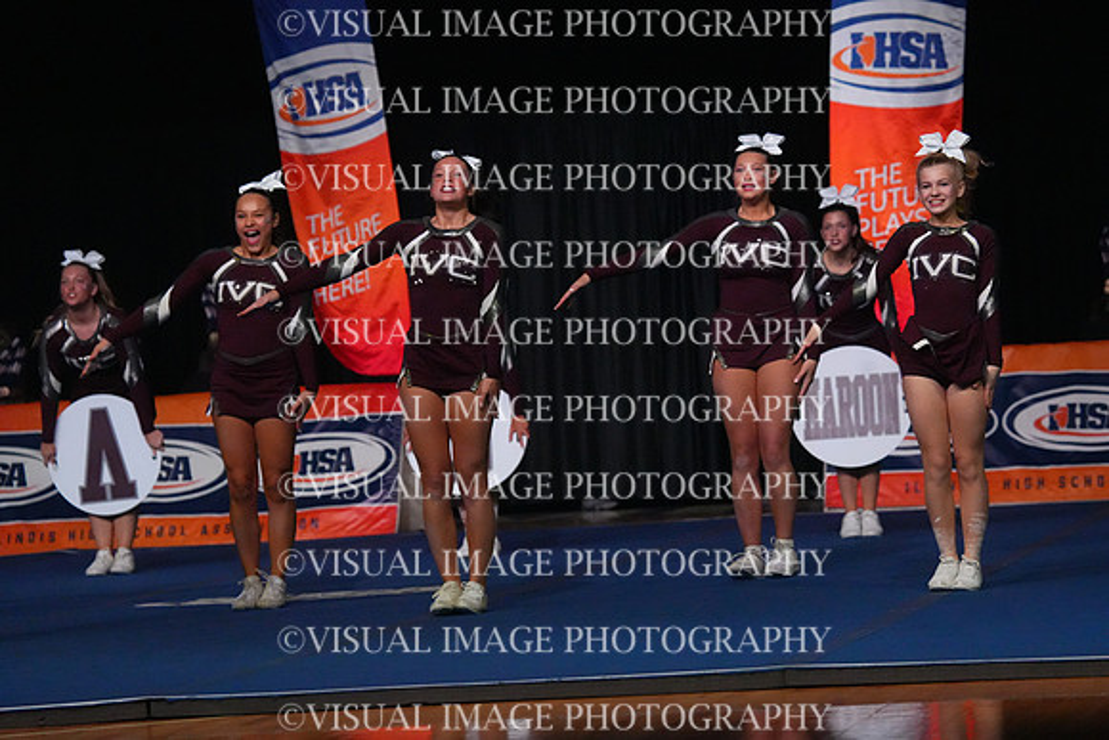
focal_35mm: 190
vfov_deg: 7.2
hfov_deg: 10.8
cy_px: 370
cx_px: 554
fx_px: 5854
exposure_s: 1/1250
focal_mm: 190
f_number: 5.6
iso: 16000
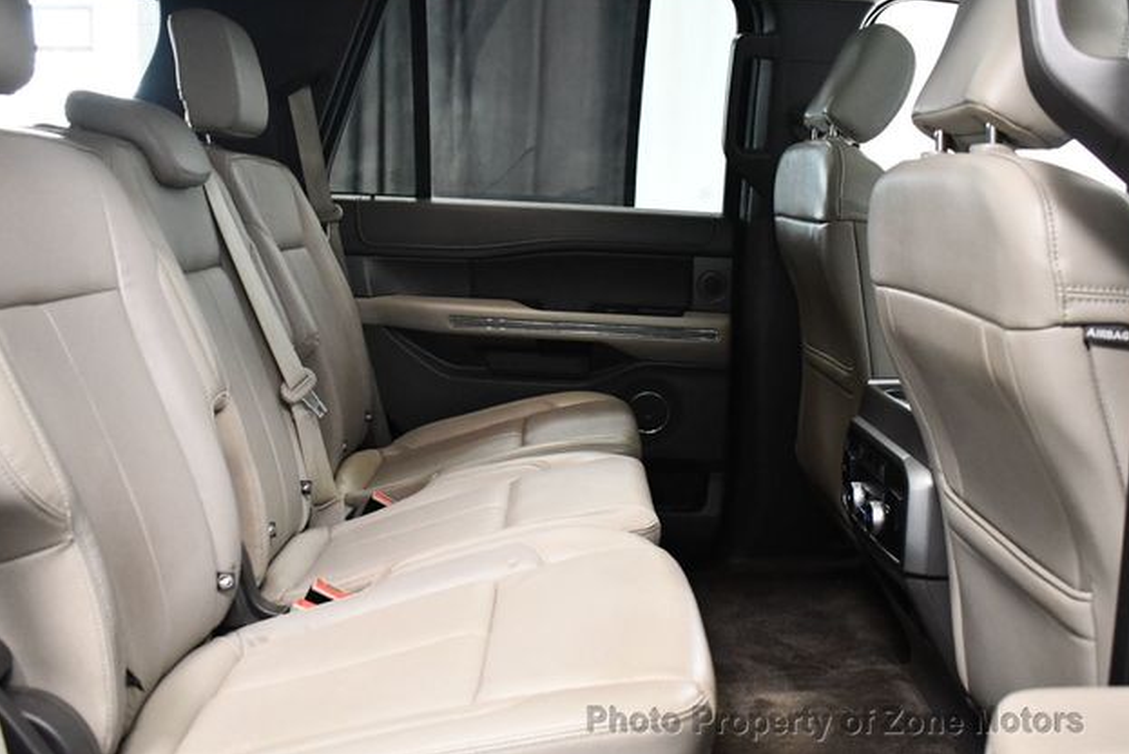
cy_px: 368
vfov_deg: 36.0
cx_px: 565
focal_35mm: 37
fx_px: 1161
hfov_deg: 51.9
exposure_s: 1/80
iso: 3200
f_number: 3.5
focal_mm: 18
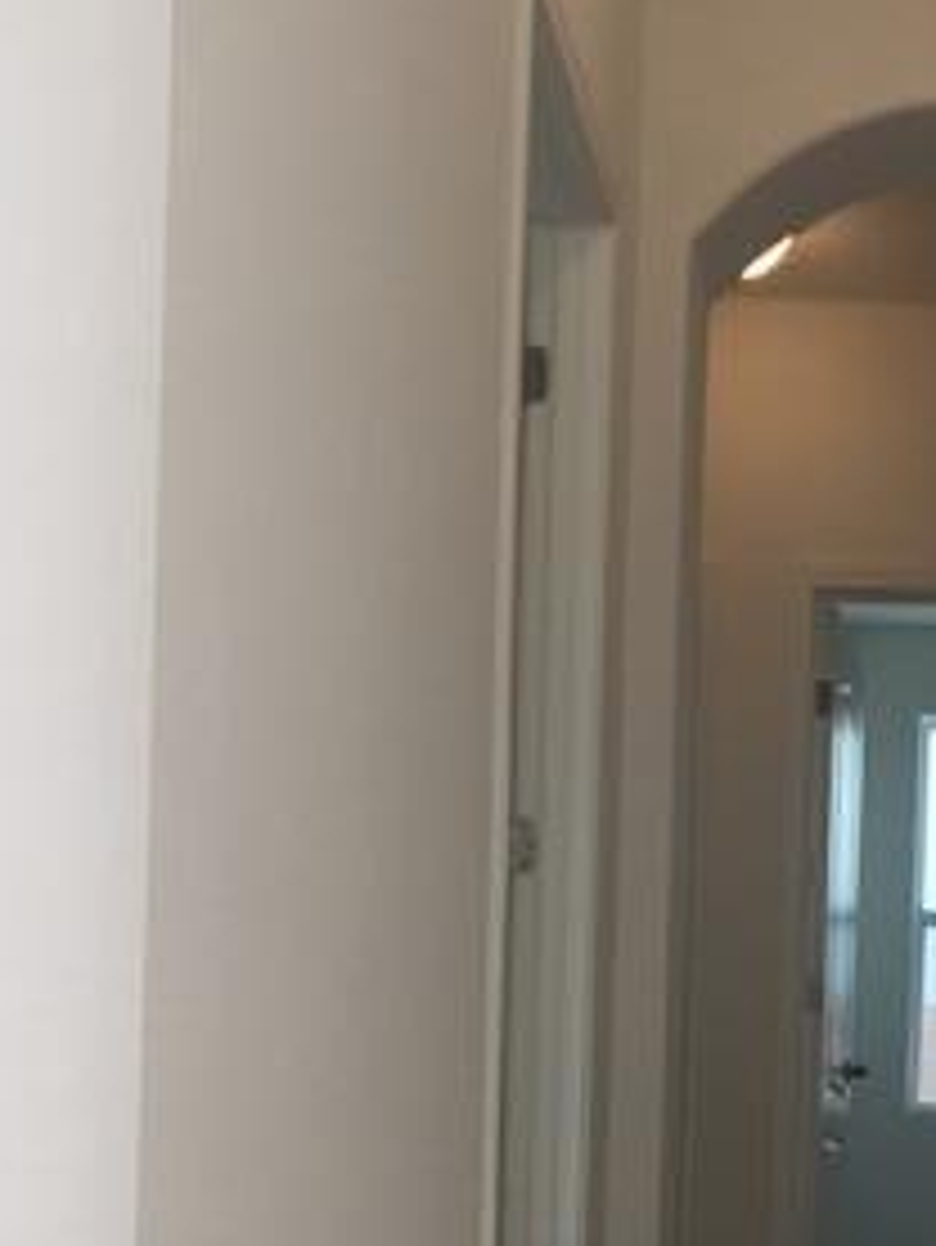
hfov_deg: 21.3
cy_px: 1282
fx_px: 2414
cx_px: 886
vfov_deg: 27.1
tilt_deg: -1.5
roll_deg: -1.8
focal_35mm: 67
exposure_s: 1/120
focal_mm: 4.15
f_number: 2.2
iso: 25
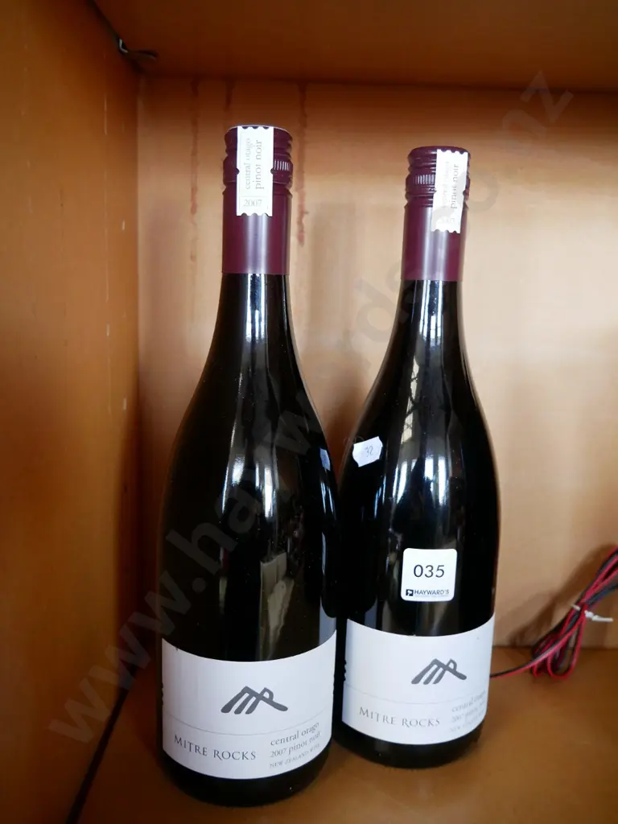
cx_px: 309
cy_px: 412
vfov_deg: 54.0
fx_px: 809
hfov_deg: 41.8
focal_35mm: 34
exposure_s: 1/60
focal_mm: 17
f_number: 4
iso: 1600
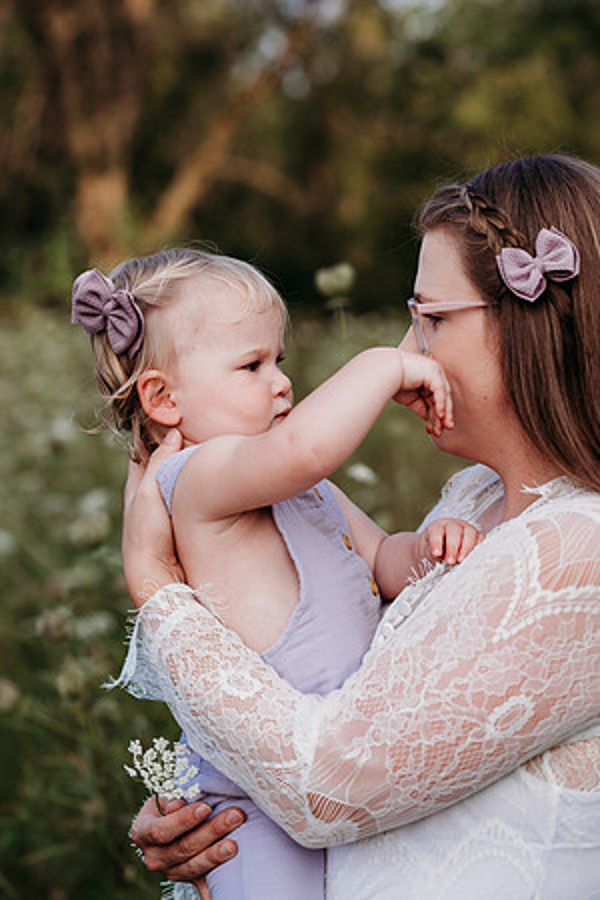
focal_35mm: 85
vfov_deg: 23.9
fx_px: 2125
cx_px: 300
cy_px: 450
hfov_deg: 16.1
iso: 250
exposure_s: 1/1250
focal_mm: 85
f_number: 3.5
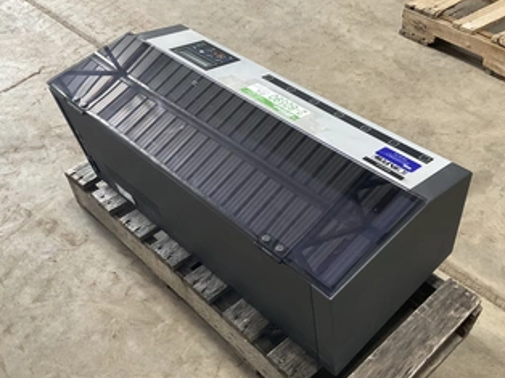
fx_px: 539
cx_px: 264
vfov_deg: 38.4
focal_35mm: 37
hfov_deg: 50.2
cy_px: 236
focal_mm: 3
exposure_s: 1/60
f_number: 1.8
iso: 100
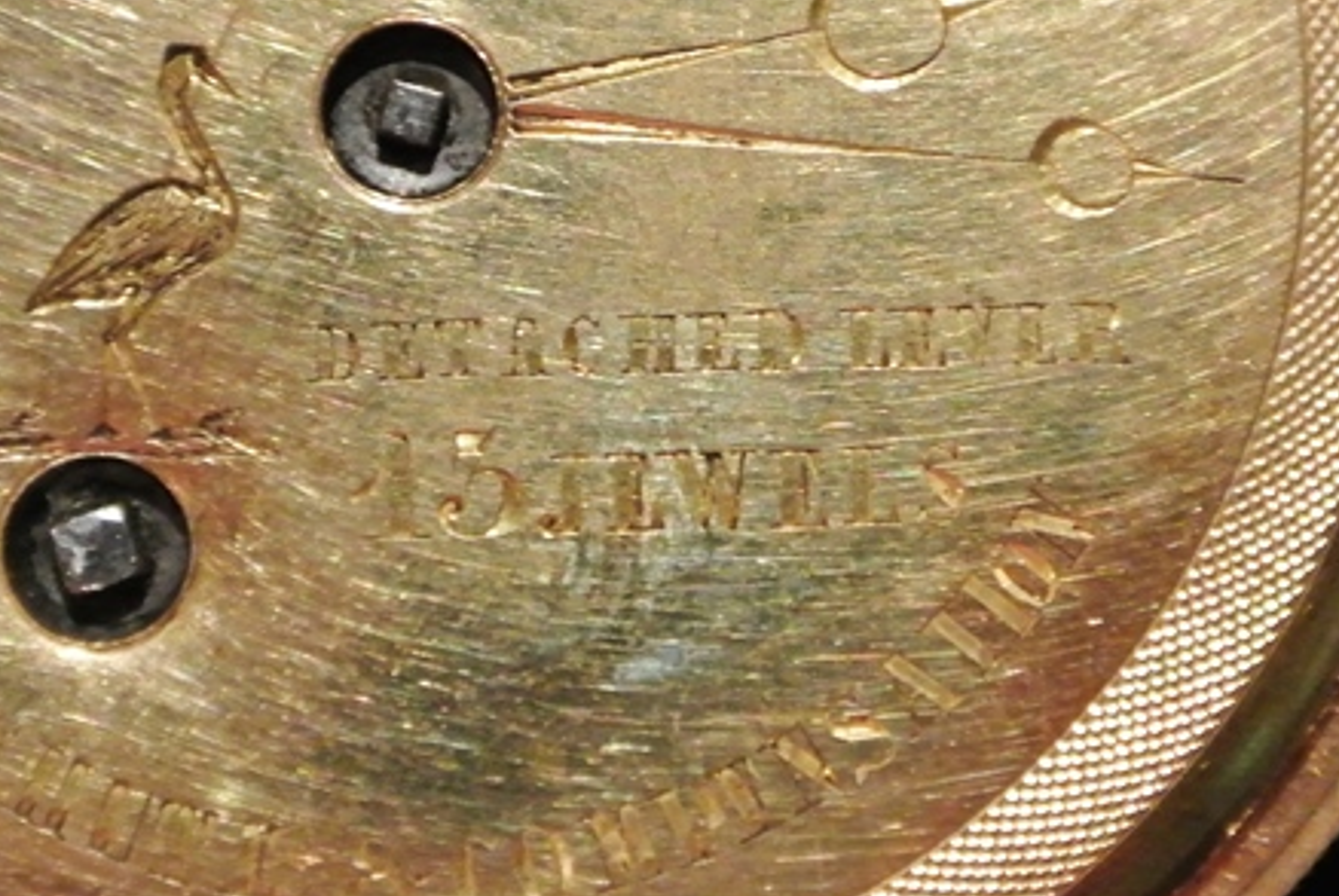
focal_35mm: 185
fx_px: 6888
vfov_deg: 7.4
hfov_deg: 11.1
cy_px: 197
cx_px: 694
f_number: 5.6
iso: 2500
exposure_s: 1/30
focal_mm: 30
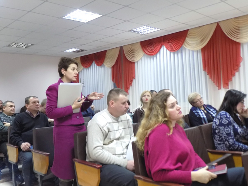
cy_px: 93
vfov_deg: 41.8
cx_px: 124
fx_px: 244
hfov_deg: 54.0
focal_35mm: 34
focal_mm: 6.1
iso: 400
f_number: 3.4
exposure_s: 1/13
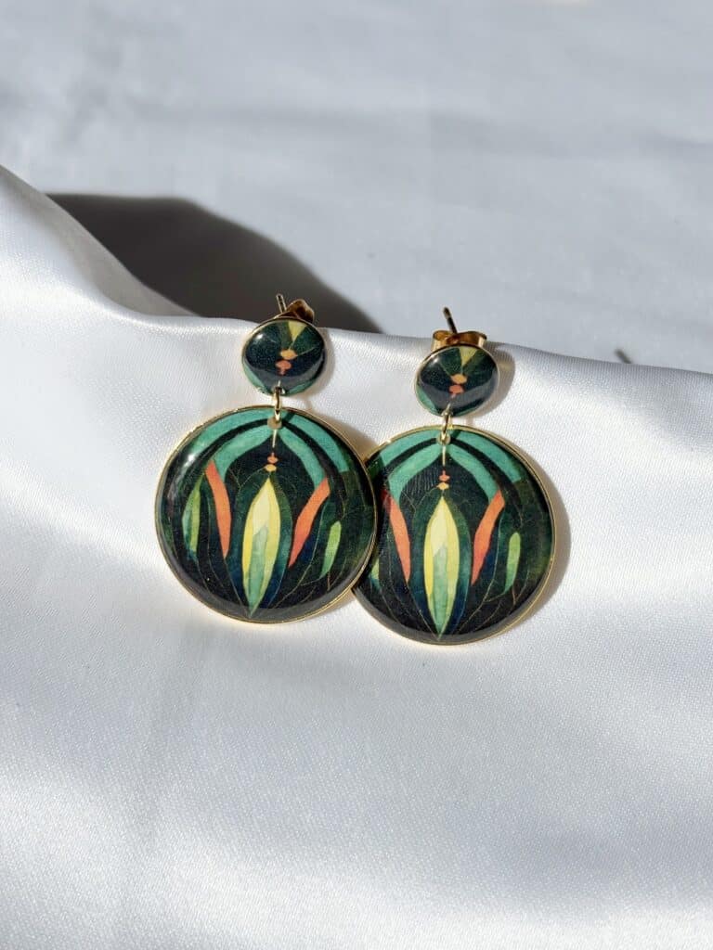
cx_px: 356
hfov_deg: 28.0
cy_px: 475
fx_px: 1428
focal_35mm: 52
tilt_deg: -50.6
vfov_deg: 36.8
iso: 25
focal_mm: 5.96
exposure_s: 1/5814
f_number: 1.6
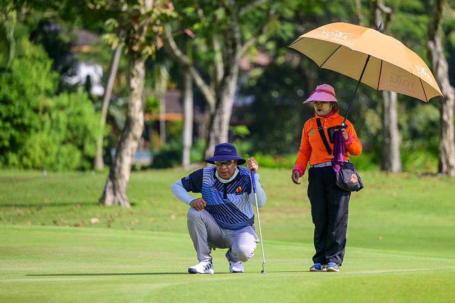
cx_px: 228
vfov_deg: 6.9
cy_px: 152
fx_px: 2528
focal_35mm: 200
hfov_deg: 10.3
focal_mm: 200
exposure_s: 1/2500
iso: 160
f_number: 2.8
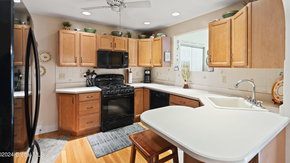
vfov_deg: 63.4
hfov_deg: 95.9
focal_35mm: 17
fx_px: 131
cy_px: 66
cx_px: 144
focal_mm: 16
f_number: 2.8
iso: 100
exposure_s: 1/4
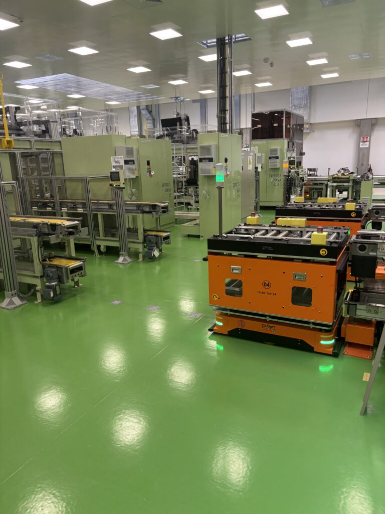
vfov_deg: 67.3
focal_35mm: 26
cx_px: 192
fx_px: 386
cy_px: 257
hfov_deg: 53.1
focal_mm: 5.96
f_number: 1.6
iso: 125
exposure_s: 1/121
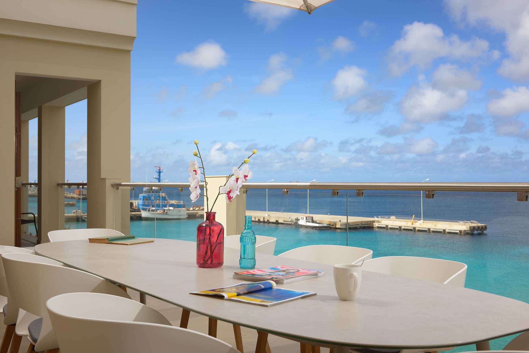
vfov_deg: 33.4
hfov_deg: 48.5
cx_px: 264
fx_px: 588
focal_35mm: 40
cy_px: 176
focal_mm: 40
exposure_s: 1/250
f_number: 9.5
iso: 100
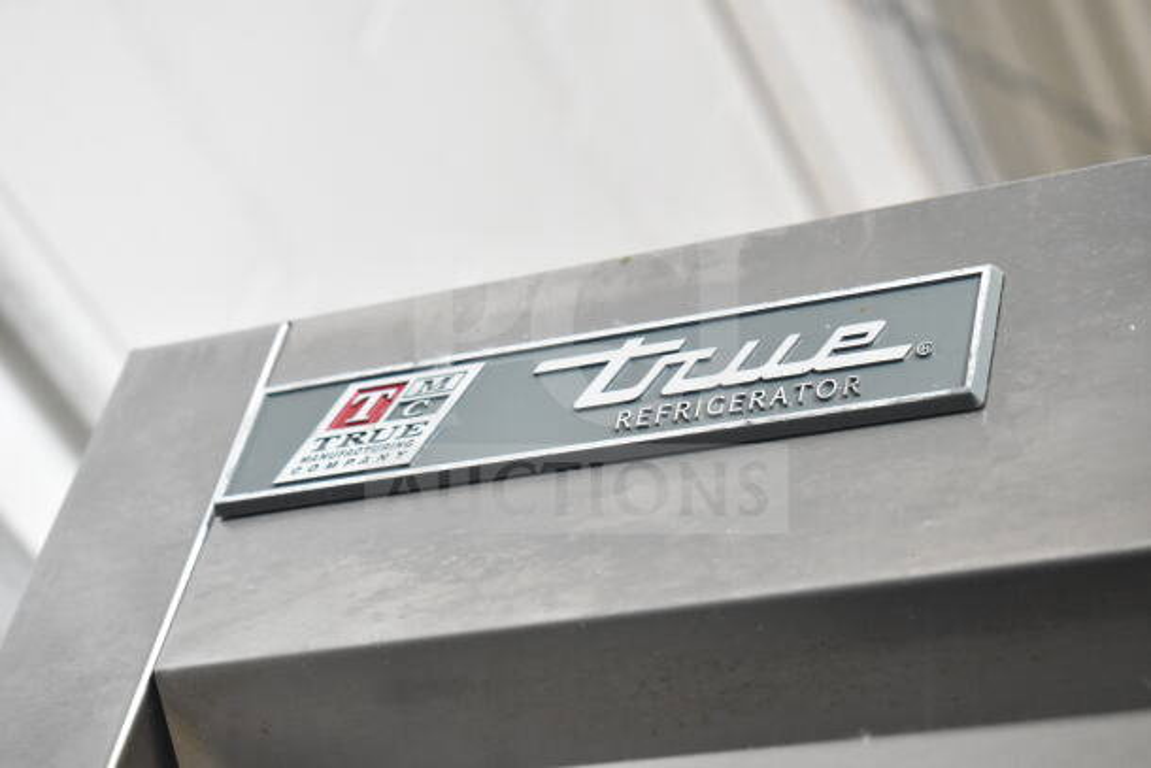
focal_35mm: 82
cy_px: 384
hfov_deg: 24.6
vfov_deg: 16.6
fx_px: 2638
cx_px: 576
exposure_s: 1/100
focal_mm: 55
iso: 4000
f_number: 5.6
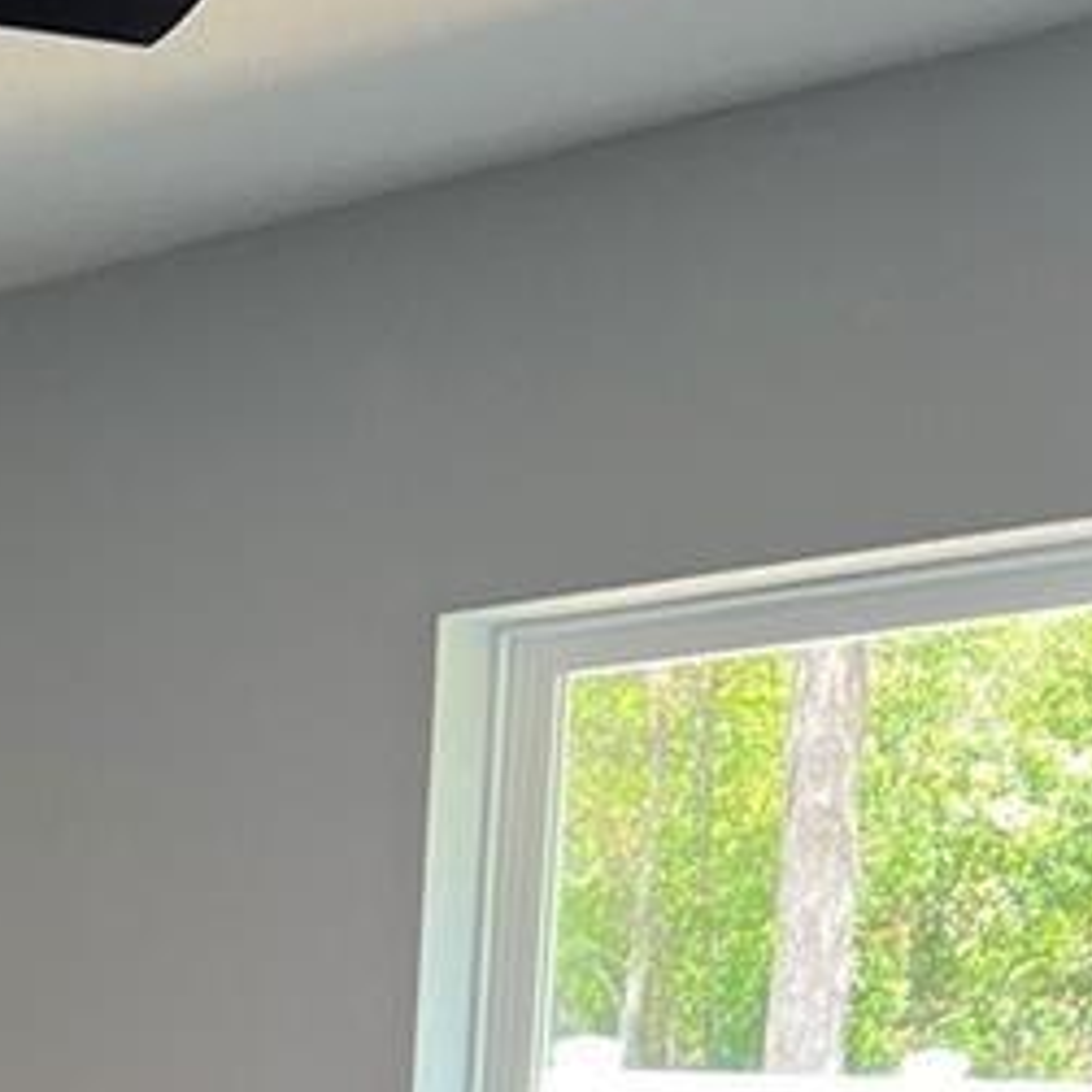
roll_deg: -0.2
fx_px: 3926
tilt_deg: -11.8
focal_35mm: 110
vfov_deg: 13.8
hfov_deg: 14.9
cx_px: -479
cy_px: 2075
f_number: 1.5
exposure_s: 1/120
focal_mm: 5.7
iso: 125
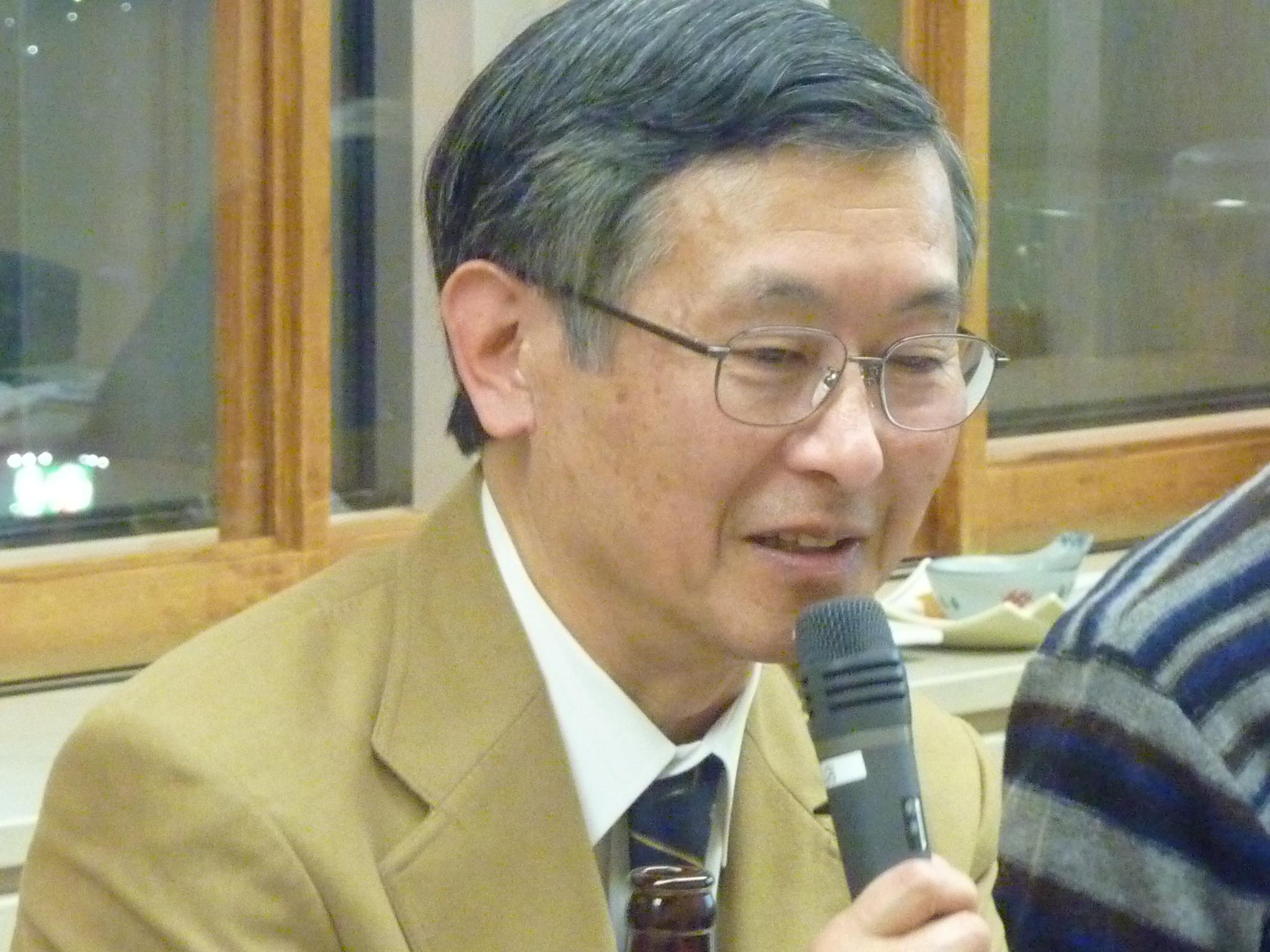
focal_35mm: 173
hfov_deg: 11.4
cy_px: 476
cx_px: 635
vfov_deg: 8.6
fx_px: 6347
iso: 800
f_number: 4.3
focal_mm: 15.8
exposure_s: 1/13
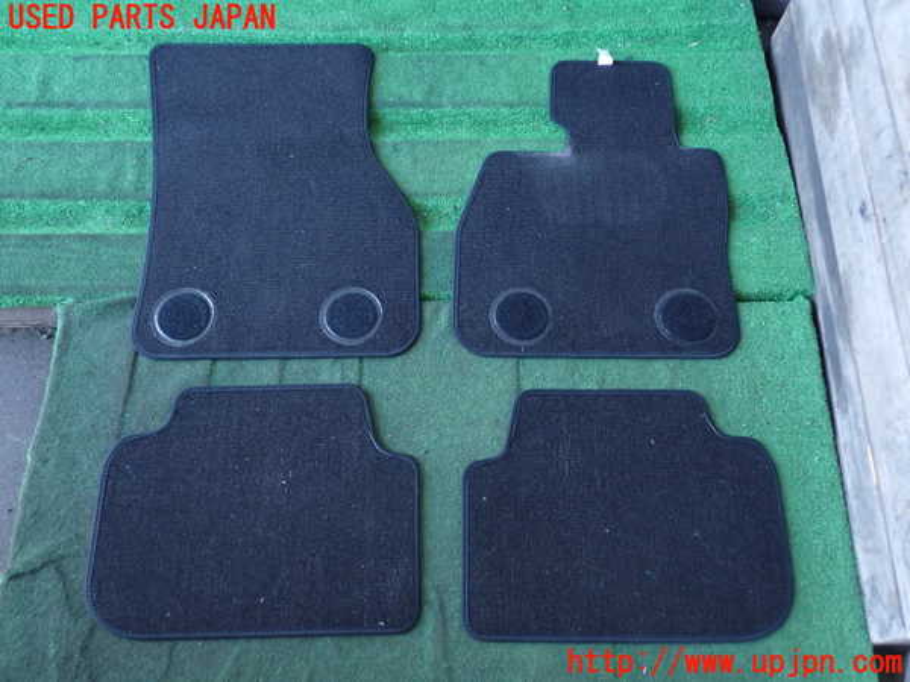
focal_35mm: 30
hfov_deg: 60.0
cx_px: 455
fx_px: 789
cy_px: 341
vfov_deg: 46.8
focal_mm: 5.4
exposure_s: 1/30
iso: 250
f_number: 2.3
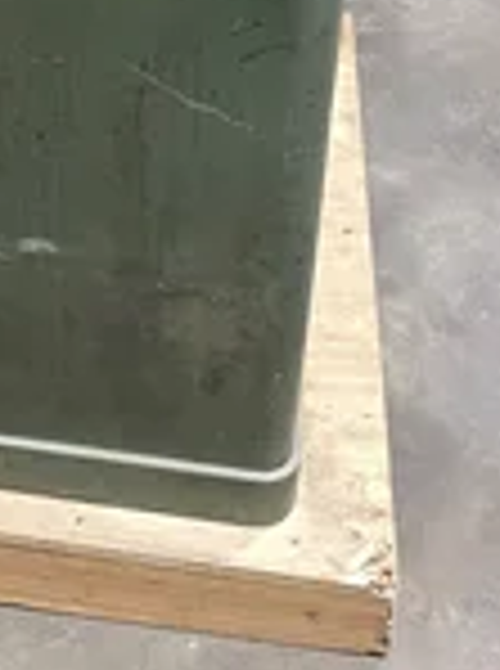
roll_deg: +0.4
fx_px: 1354
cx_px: 23
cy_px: -216
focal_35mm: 70
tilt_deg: -25.0
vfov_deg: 24.2
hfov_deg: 20.4
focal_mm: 4.2
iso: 200
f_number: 1.6
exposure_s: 1/60
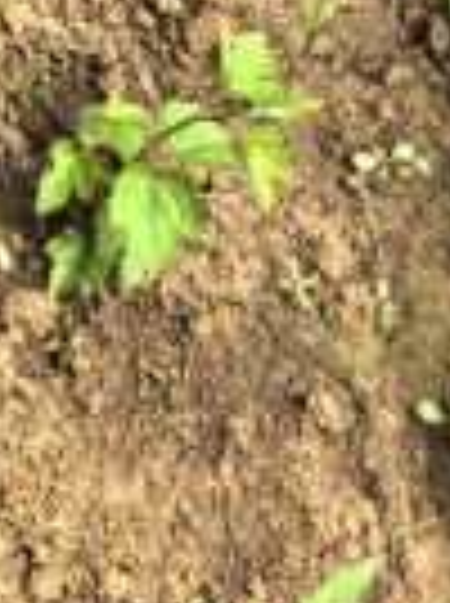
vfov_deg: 7.8
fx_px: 3739
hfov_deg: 6.1
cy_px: -1325
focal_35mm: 215
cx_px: -1120
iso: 400
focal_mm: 6.98
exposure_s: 1/4132
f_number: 2
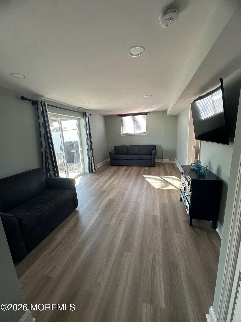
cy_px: 161
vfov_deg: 102.1
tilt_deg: -11.9
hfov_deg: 85.7
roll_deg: +2.0
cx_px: 120
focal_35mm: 14
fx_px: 130
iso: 64
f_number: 2.2
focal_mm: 2.22
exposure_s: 1/99
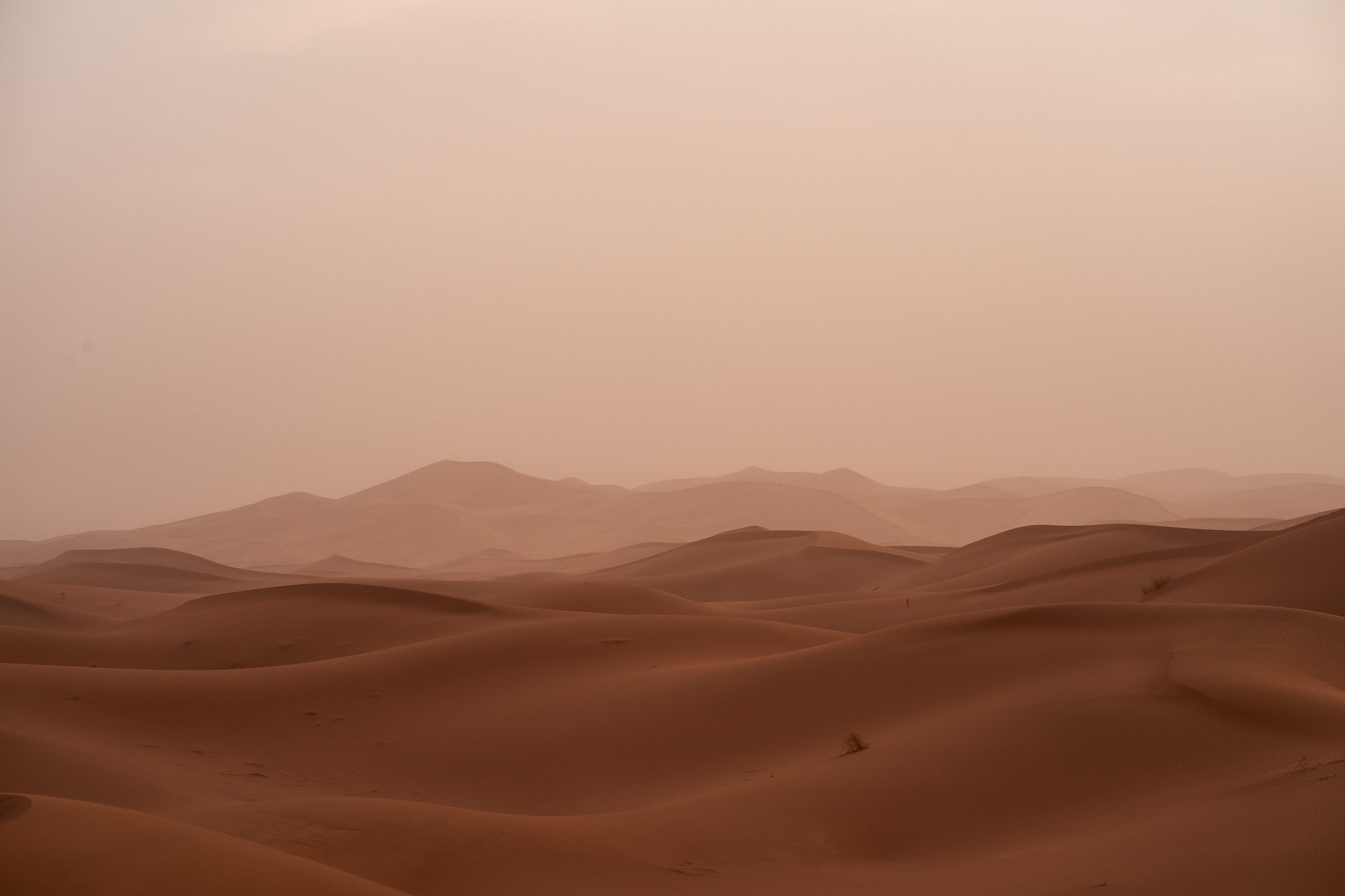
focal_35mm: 70
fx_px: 2615
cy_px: 448
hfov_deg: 28.8
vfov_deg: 19.5
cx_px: 672
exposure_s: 1/80
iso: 500
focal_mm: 70
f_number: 9
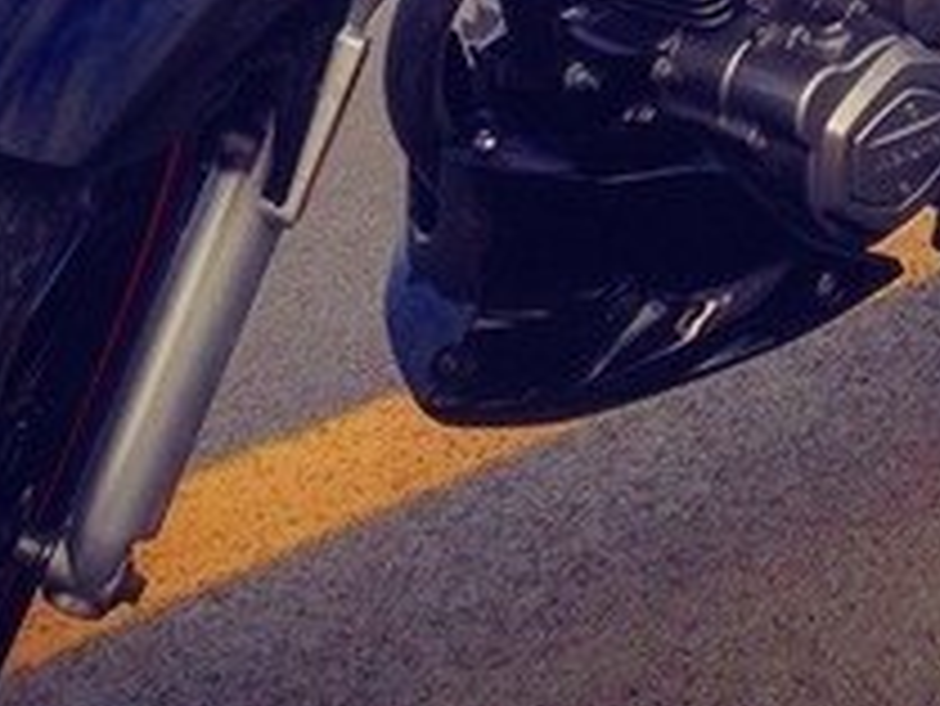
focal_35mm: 104
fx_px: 2826
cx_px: 675
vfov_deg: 13.5
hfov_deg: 18.8
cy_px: -340
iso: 50
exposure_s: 1/526
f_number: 2.4
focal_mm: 4.12
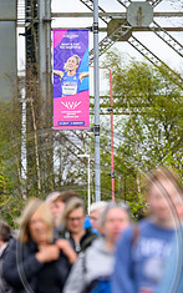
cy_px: 251
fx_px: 2719
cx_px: 71
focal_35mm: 341
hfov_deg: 3.9
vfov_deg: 6.1
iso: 500
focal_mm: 175
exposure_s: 1/1250
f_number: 3.2
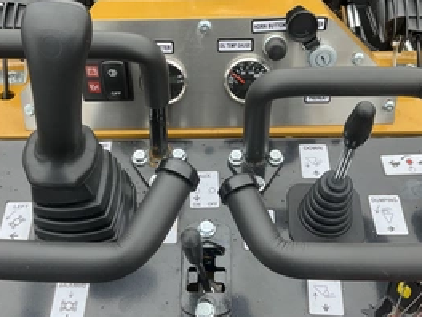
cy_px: 144
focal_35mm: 44
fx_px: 536
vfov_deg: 32.9
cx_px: 200
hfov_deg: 42.9
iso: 16
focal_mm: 3
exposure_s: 1/137
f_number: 1.8
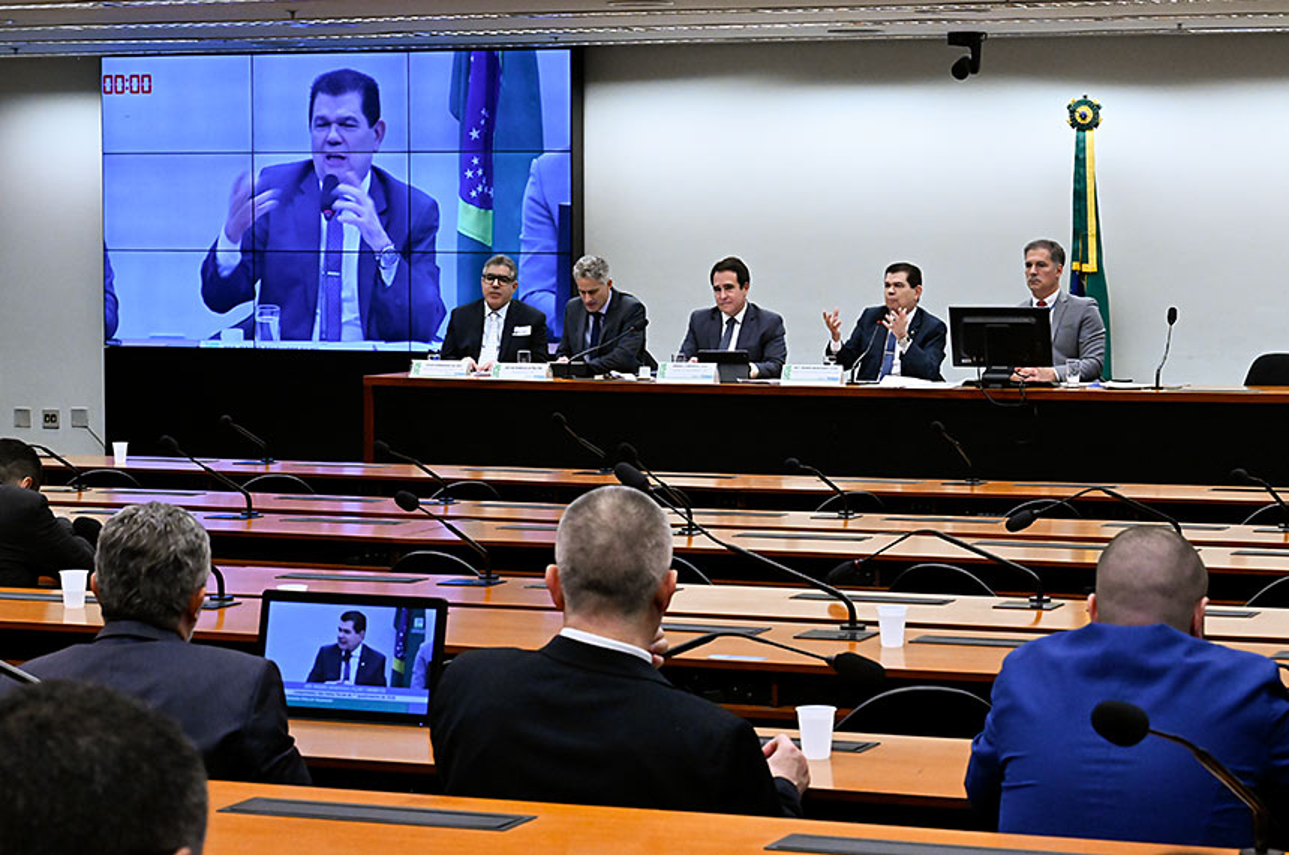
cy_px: 428
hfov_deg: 21.5
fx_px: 3395
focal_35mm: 95
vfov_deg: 14.3
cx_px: 644
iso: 6400
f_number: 18
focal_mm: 95
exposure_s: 1/100
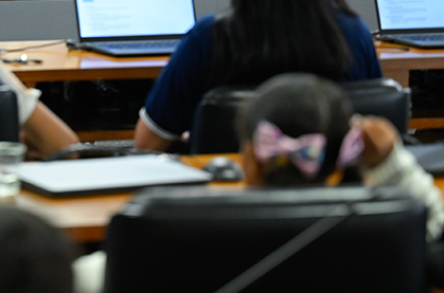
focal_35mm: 189
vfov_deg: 7.2
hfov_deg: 10.8
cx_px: 35
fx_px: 2325
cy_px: 39
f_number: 2.8
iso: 1600
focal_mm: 92
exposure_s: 1/160
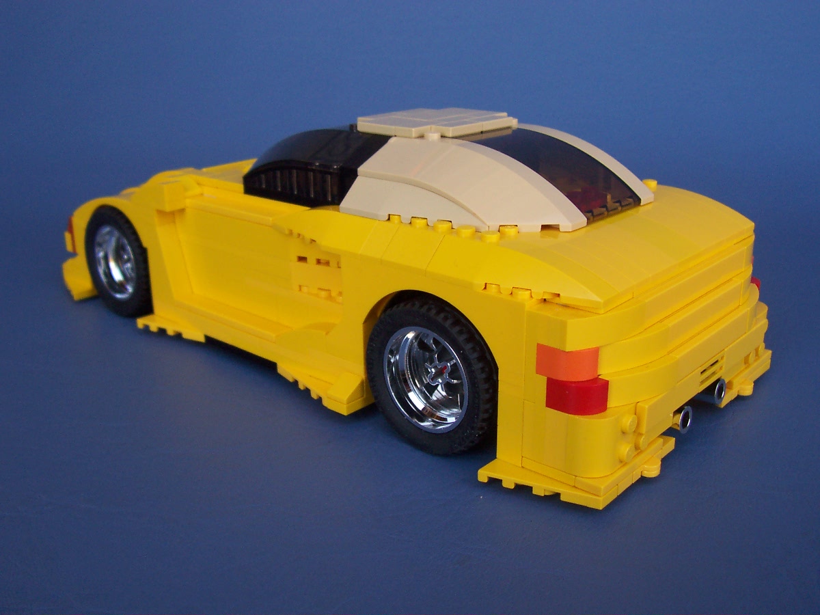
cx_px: 410
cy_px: 308
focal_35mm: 37
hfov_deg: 50.1
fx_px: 876
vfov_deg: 38.7
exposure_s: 1/180
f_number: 2.8
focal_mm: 5.6
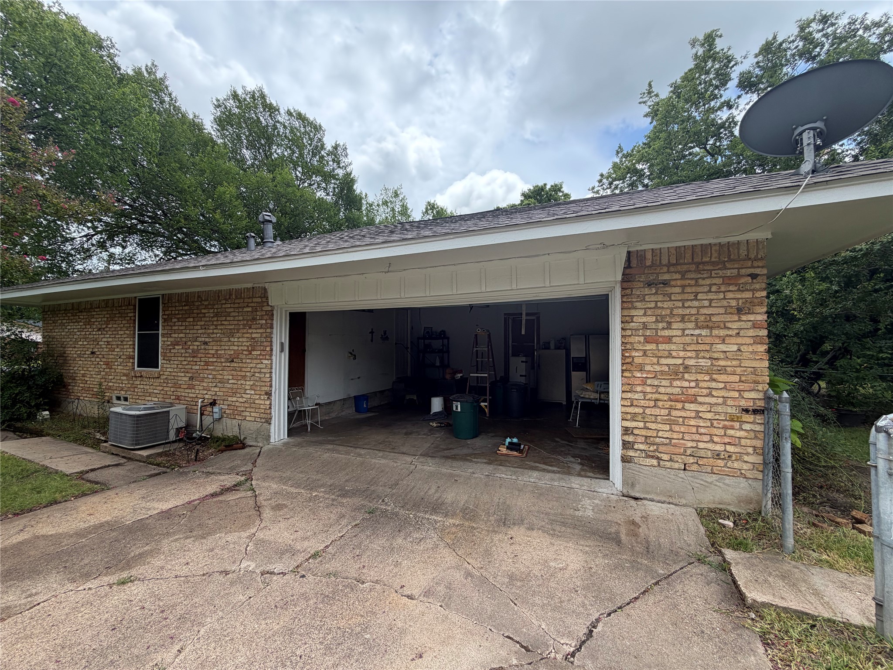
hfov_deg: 102.1
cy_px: 335
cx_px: 446
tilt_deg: +1.3
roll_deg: +0.1
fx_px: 361
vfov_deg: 85.7
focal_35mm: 14
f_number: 2.2
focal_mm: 2.22
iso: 40
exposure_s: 1/672
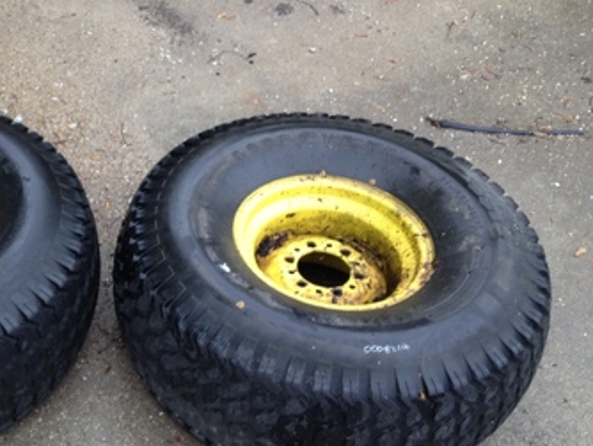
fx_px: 977
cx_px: 121
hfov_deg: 32.8
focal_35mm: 57
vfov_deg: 25.7
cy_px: 245
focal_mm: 4.28
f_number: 2.4
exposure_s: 1/40
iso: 64
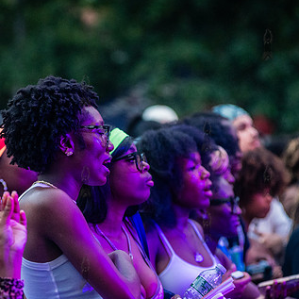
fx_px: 2355
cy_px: 181
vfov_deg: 7.3
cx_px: 85
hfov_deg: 7.3
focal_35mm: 241
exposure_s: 1/800
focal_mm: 155
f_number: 4
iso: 4000
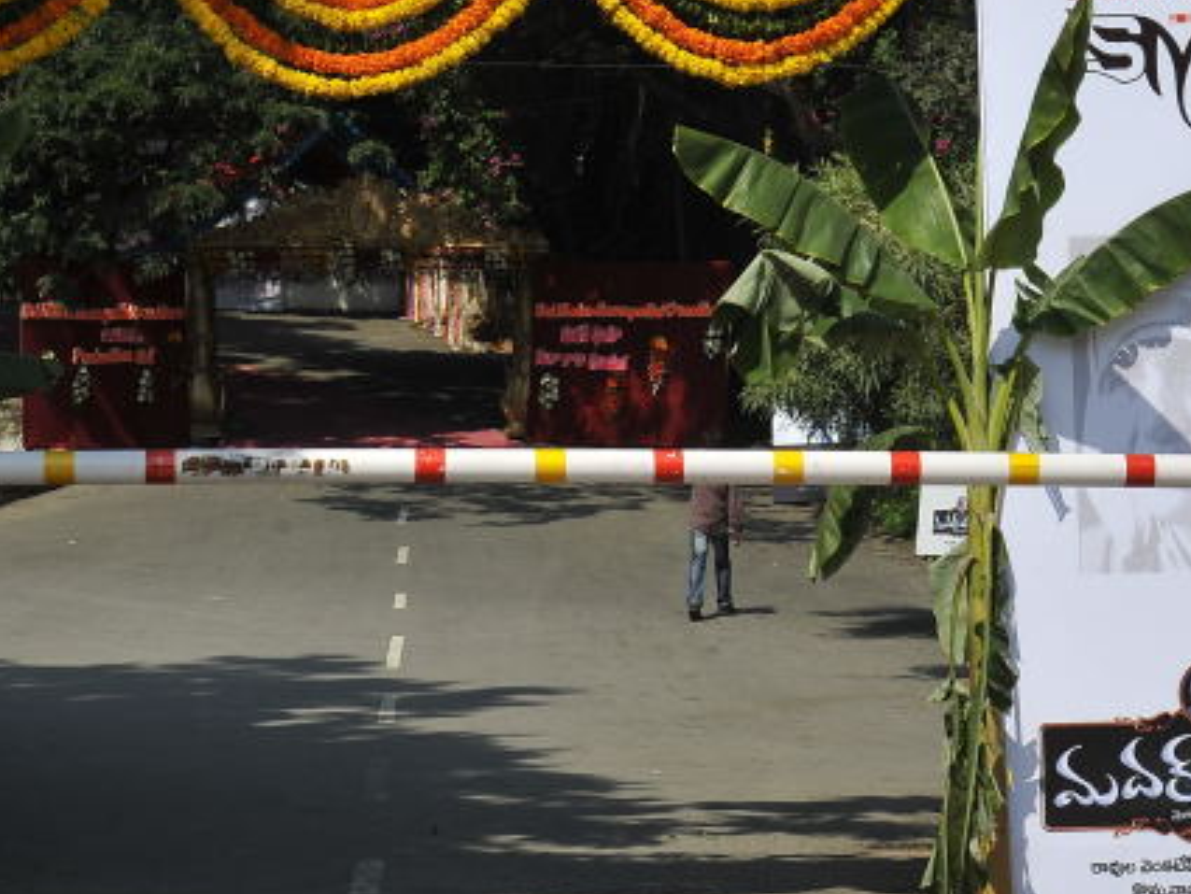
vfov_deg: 13.3
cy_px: 265
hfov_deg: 17.7
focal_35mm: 111
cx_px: 527
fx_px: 3820
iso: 200
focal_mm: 48
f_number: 13
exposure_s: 1/250
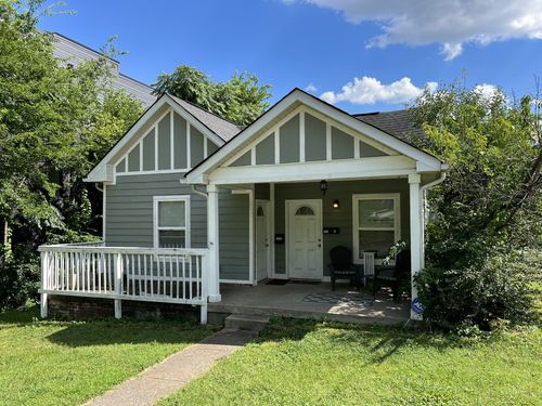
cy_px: 203
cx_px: 271
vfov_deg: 53.1
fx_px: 407
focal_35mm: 26
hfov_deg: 67.3
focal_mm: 5.7
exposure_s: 1/2083
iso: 50
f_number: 1.5
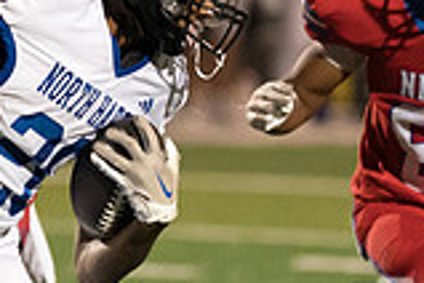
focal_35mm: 1138
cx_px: 6
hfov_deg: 1.8
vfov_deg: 1.2
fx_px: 13402
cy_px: 81
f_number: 2.8
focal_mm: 200
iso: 8000
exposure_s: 1/1250
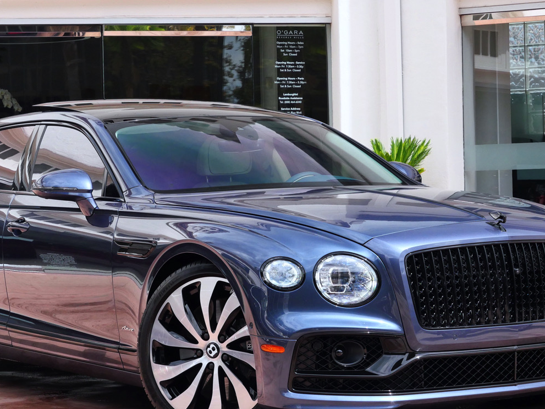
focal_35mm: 109
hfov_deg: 18.0
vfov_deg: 13.6
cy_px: 160
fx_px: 1716
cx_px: 244
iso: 1000
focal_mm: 36
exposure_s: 1/1000
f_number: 5.3
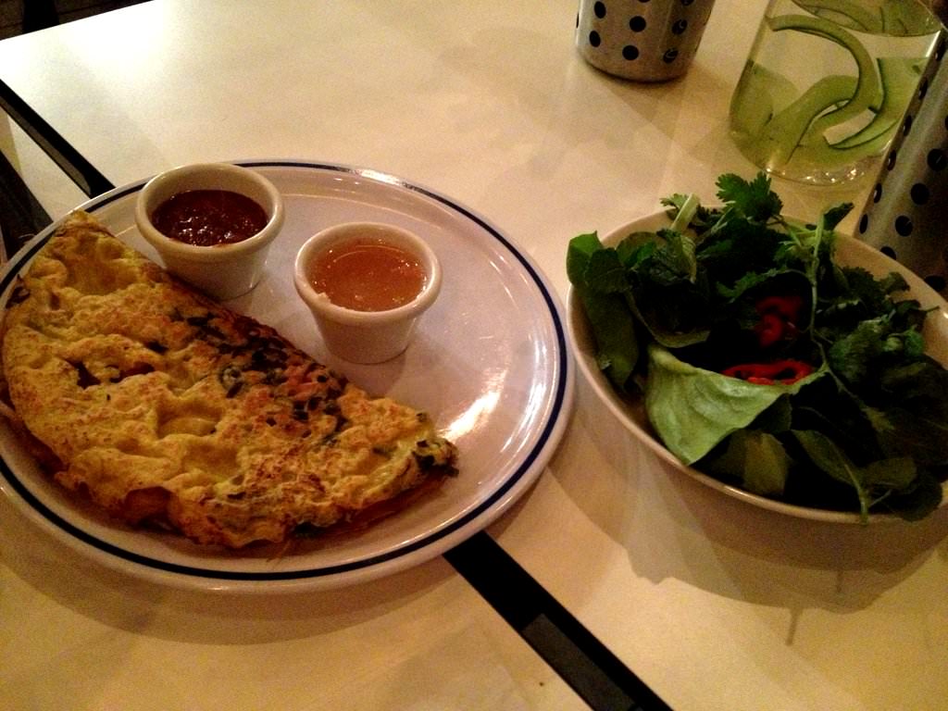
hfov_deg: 52.6
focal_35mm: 35
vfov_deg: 40.7
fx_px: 959
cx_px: 474
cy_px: 356
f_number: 2.4
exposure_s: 1/15
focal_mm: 4.28
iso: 800
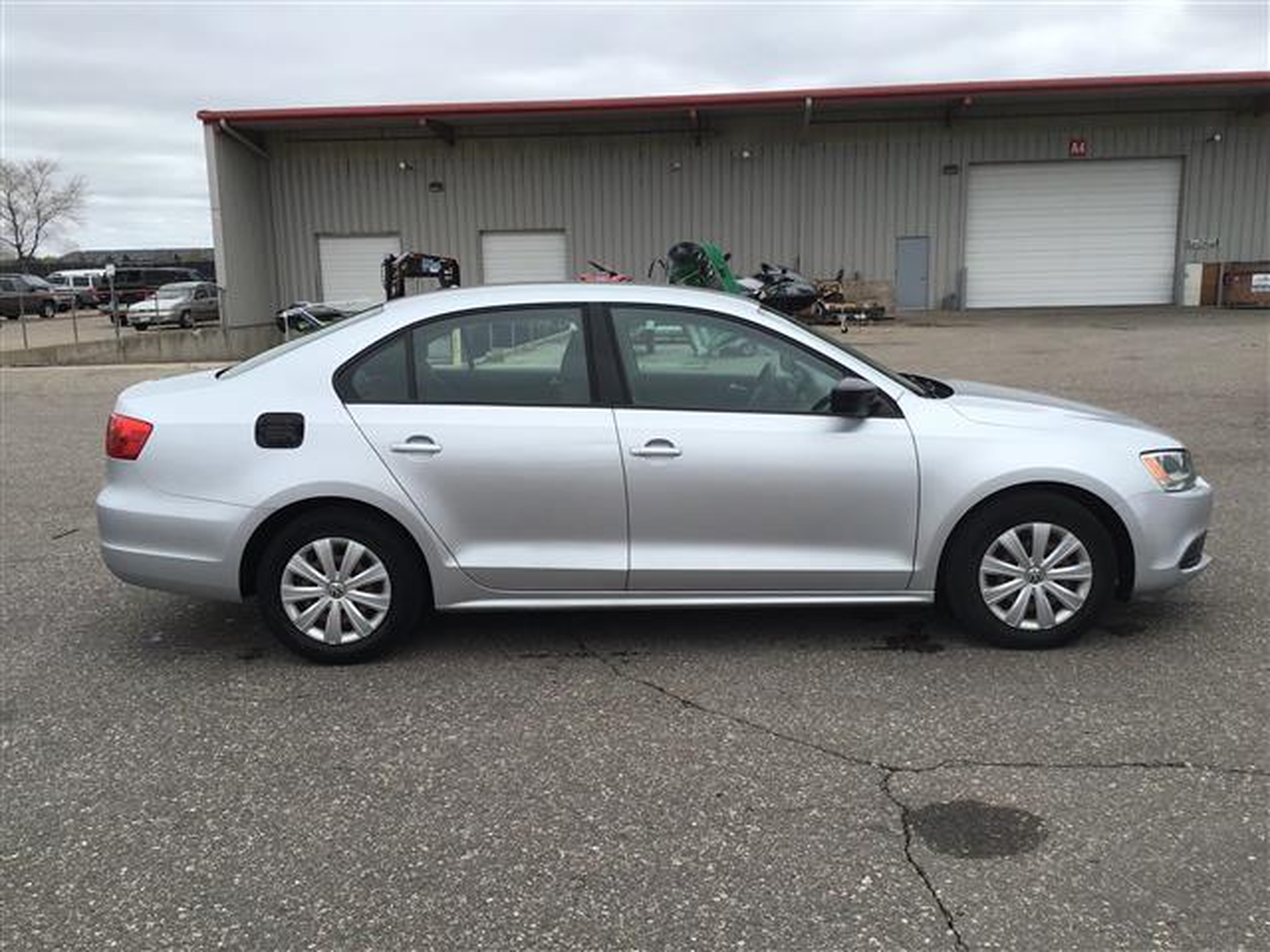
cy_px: 476
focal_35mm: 31
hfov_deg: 58.4
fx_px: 1137
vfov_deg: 45.4
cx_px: 635
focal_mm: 3.3
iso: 25
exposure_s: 1/1217
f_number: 2.4
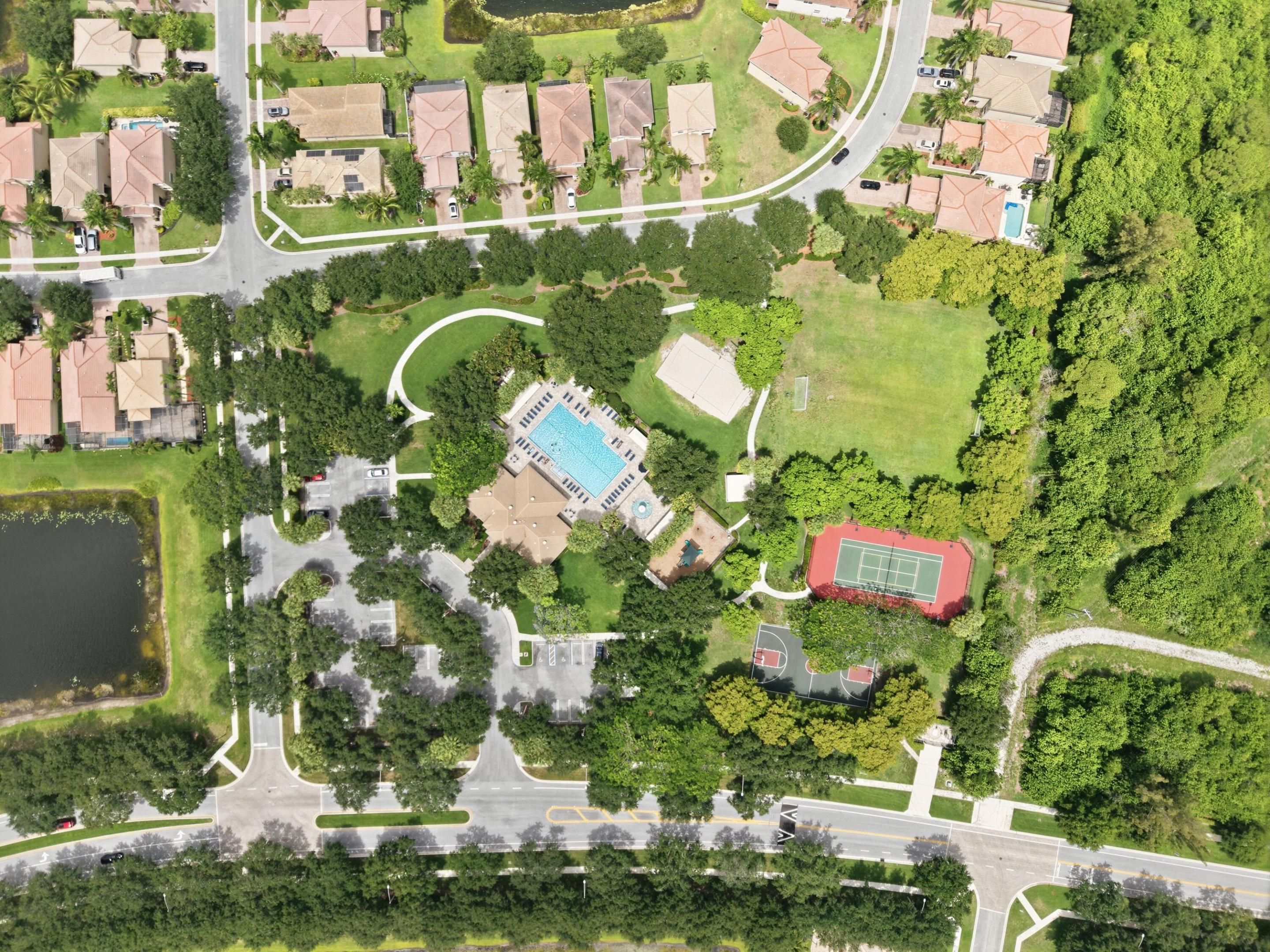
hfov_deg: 71.6
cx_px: 635
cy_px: 476
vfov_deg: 56.8
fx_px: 881
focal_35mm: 24
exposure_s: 1/4000
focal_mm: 8.7
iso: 150
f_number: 1.8
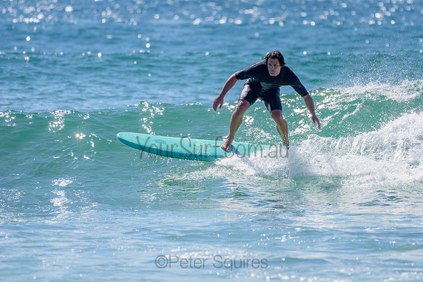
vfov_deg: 2.2
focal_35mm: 613
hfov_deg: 3.4
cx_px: 259
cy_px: 117
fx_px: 7202
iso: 100
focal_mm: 500
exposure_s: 1/2000
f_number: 5.6
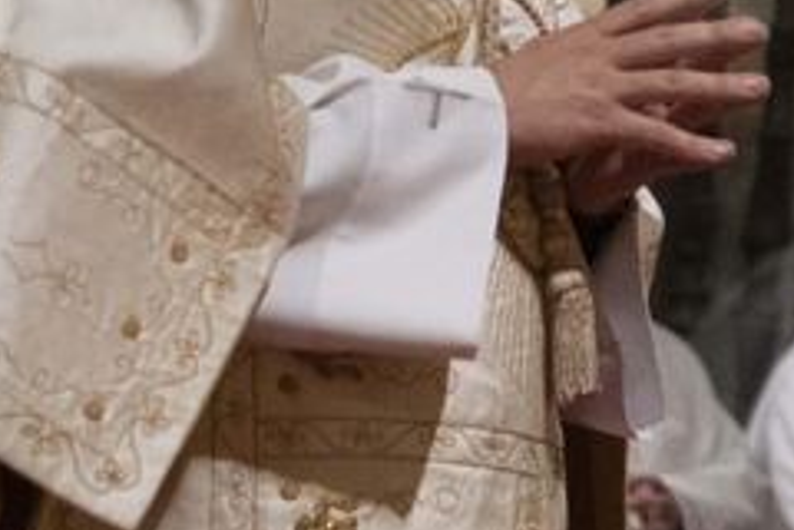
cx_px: 2475
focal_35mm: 233
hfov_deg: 7.6
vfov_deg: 5.9
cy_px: 40
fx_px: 5139
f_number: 2.2
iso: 2500
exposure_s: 1/500
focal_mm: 35
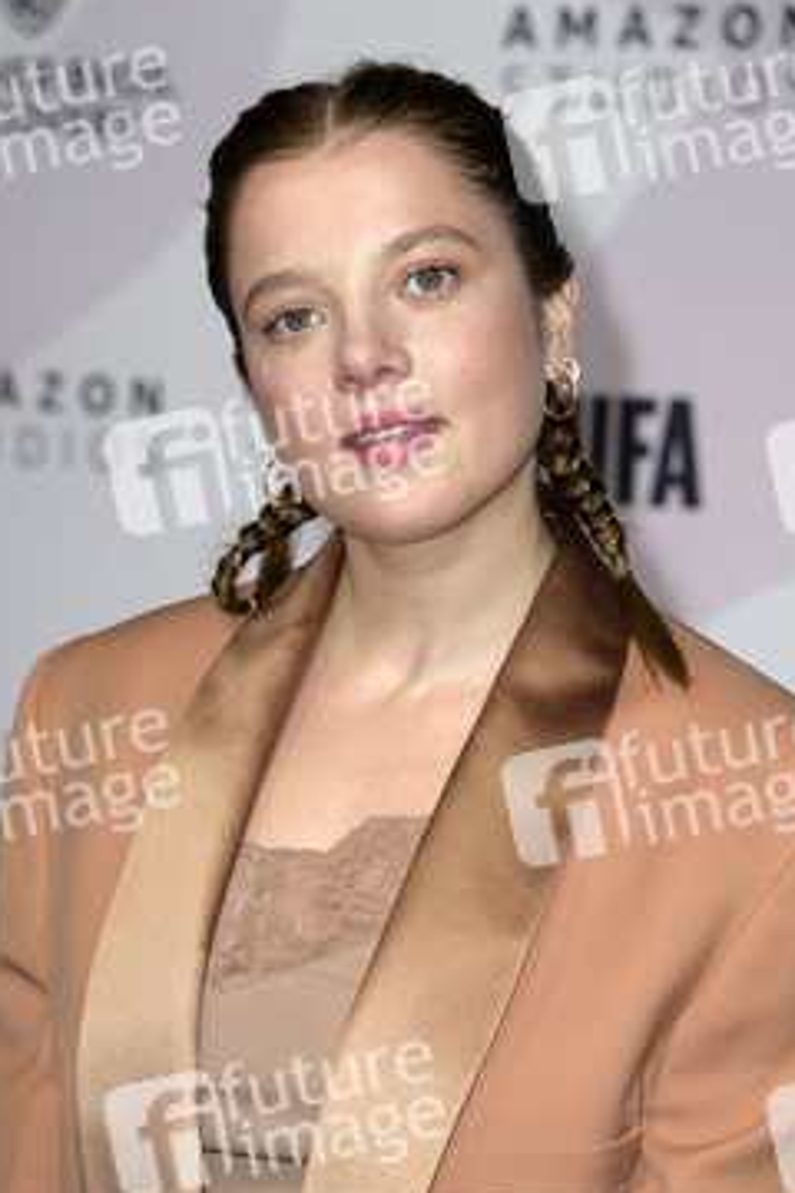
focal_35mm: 161
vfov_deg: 12.8
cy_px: 623
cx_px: 371
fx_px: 5333
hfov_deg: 8.5
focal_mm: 145
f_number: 6.3
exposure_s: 1/250
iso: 400
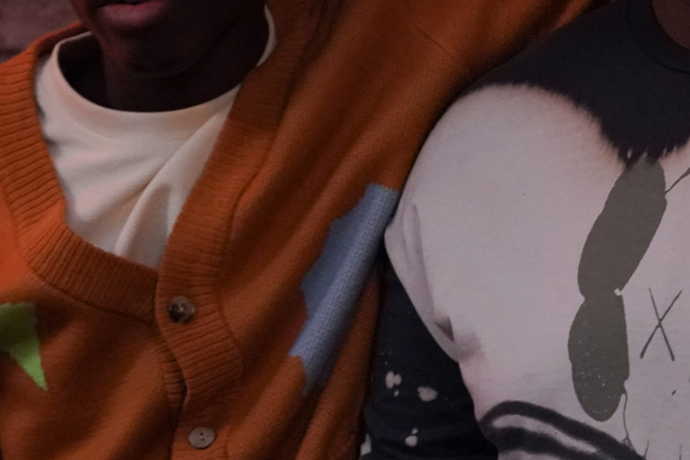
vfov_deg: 5.5
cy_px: 165
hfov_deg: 8.2
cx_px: 599
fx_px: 4772
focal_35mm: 249
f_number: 3.5
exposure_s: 1/100
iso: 6400
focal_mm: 84
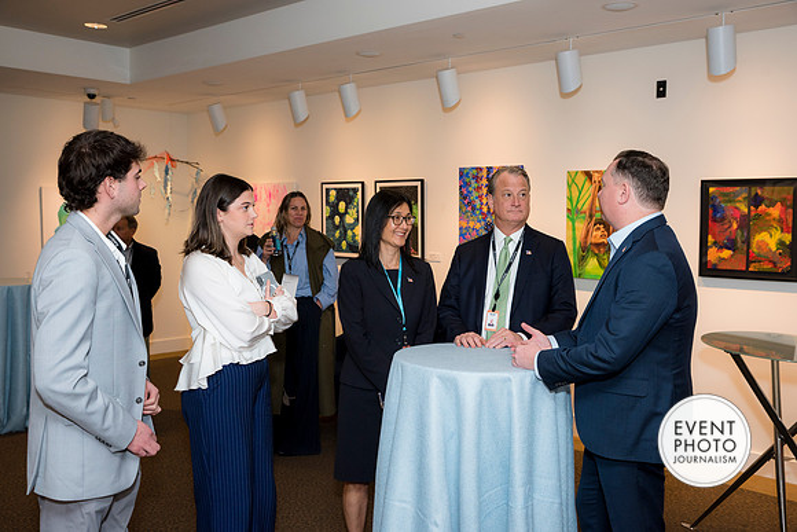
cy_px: 264
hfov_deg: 52.5
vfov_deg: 36.4
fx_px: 808
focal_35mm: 36
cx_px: 401
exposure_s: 1/125
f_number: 5
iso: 800
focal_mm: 36
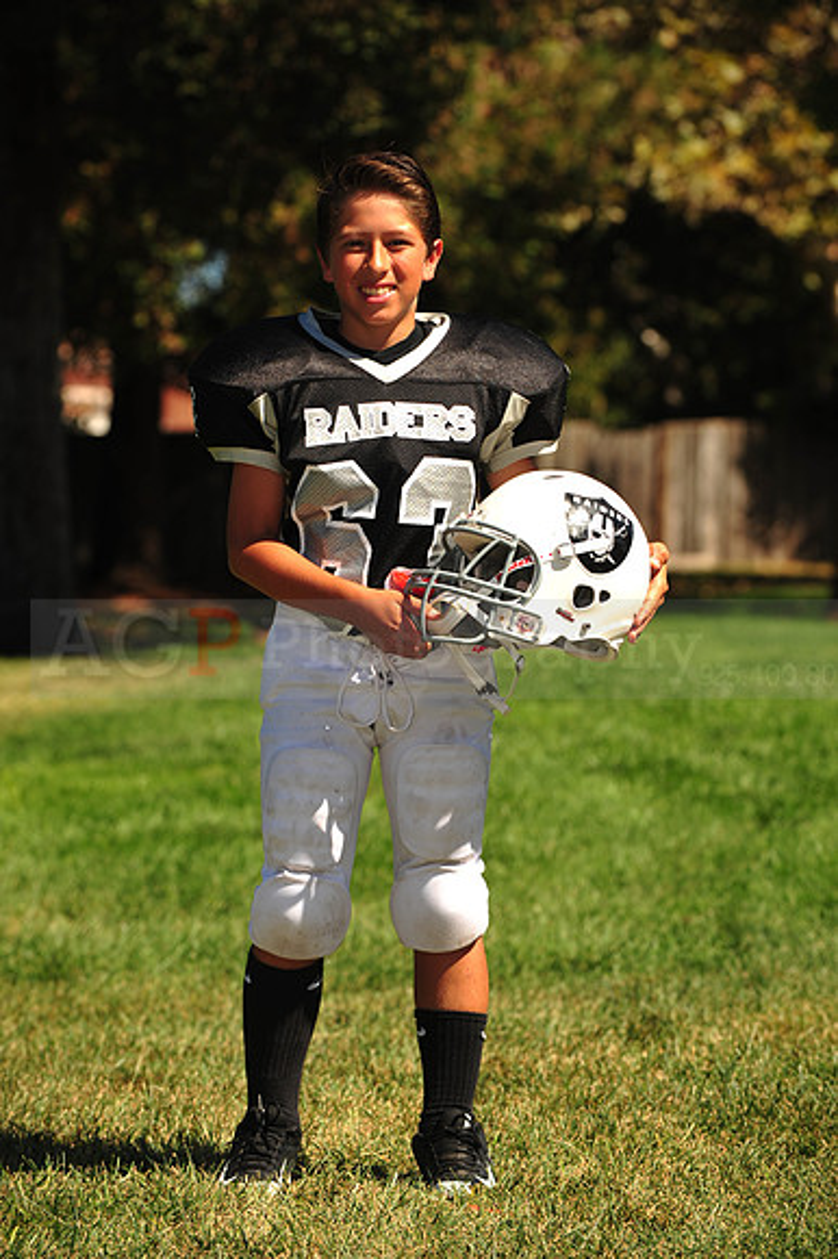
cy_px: 630
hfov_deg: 11.0
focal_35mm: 125
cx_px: 419
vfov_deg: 16.4
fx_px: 4369
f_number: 5
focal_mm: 125
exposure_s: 1/640
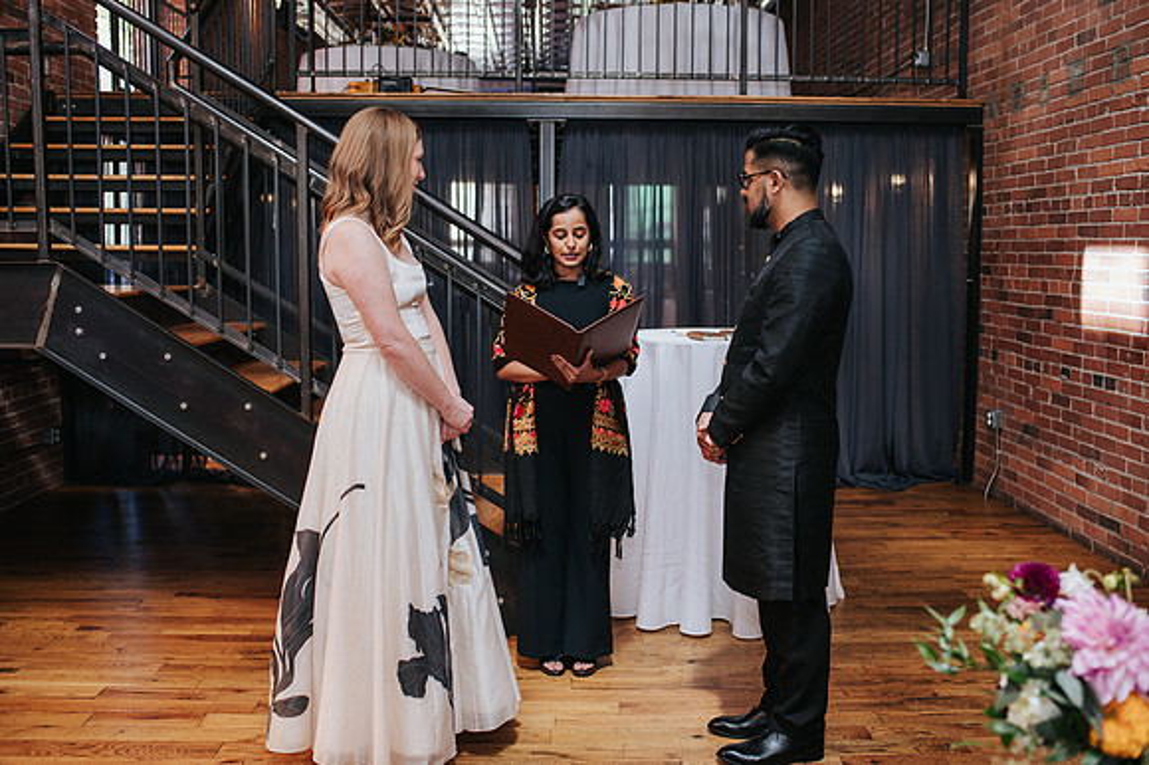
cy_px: 375
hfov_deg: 53.0
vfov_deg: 36.7
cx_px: 581
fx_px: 1153
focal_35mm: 36
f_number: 3.2
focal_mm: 35
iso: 800
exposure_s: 1/200
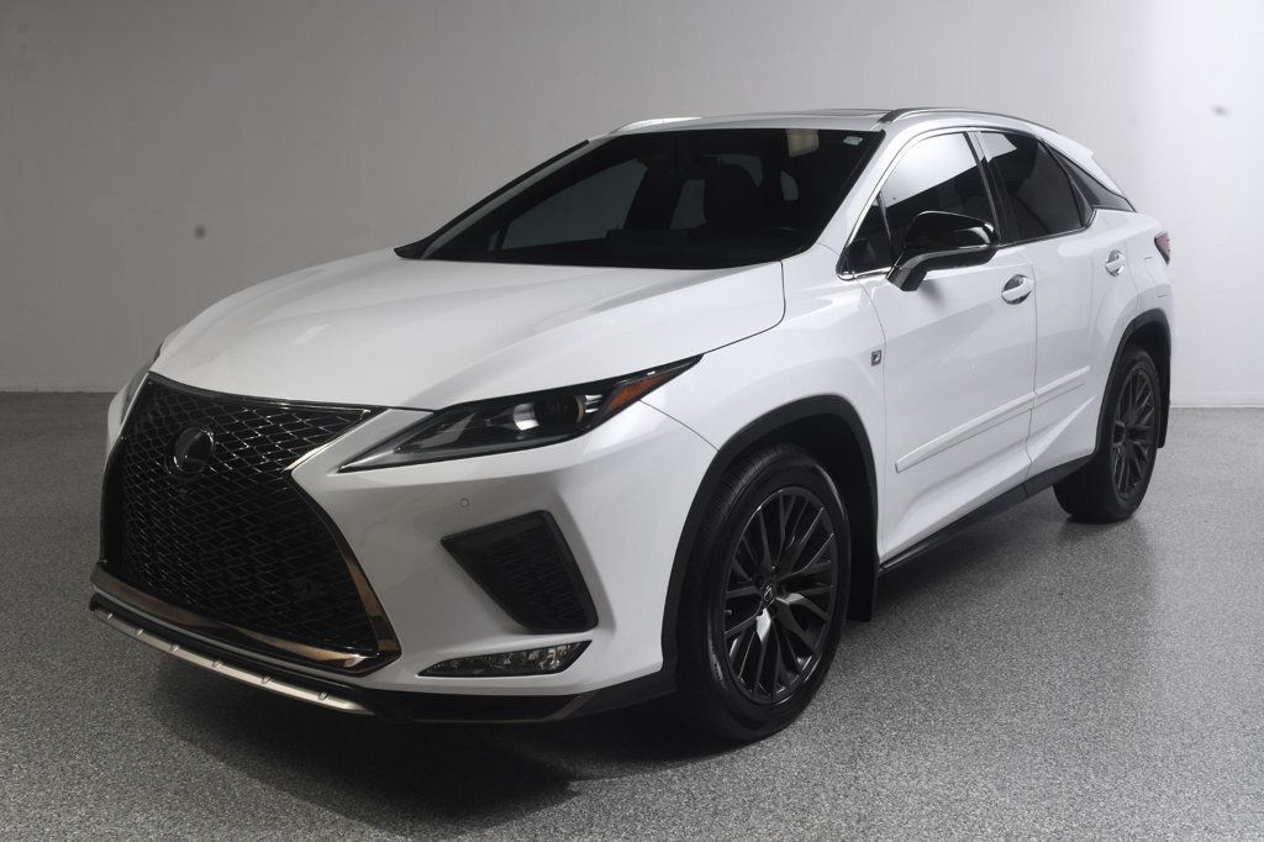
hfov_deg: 53.1
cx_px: 632
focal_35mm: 36
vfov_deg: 36.8
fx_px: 1264
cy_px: 421
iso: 100
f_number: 13
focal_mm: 24
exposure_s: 1/160
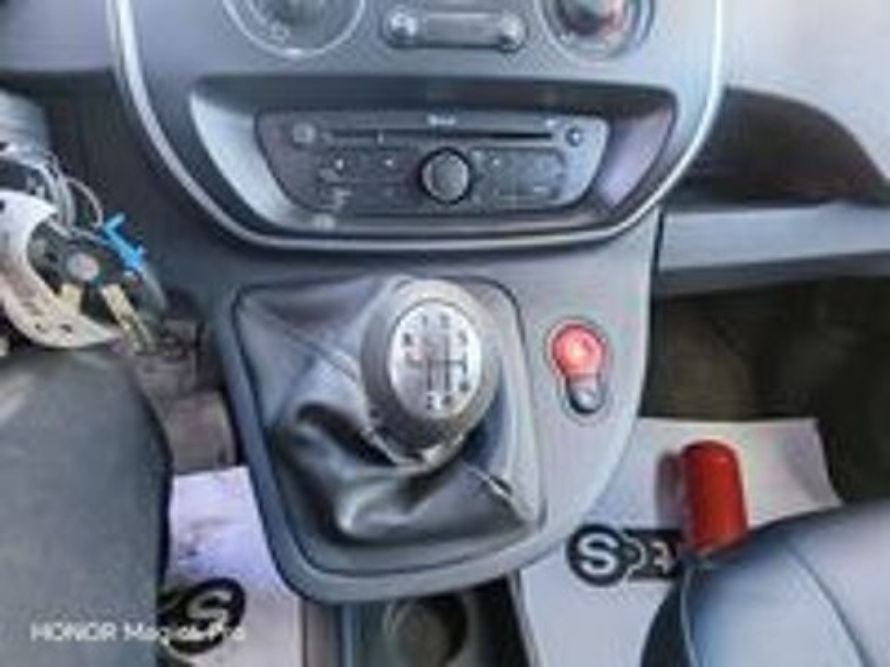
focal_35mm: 21
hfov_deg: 79.0
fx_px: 540
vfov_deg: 63.4
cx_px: 445
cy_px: 334
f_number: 2
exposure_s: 1/50
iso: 200
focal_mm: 1.82
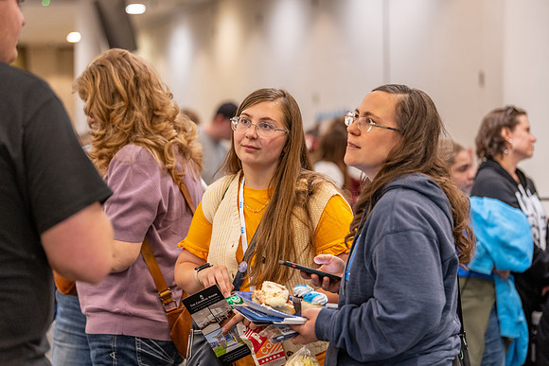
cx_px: 274
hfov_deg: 21.5
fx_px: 1449
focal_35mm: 95
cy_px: 183
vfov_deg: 14.4
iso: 800
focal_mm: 95
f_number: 2.8
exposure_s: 1/125
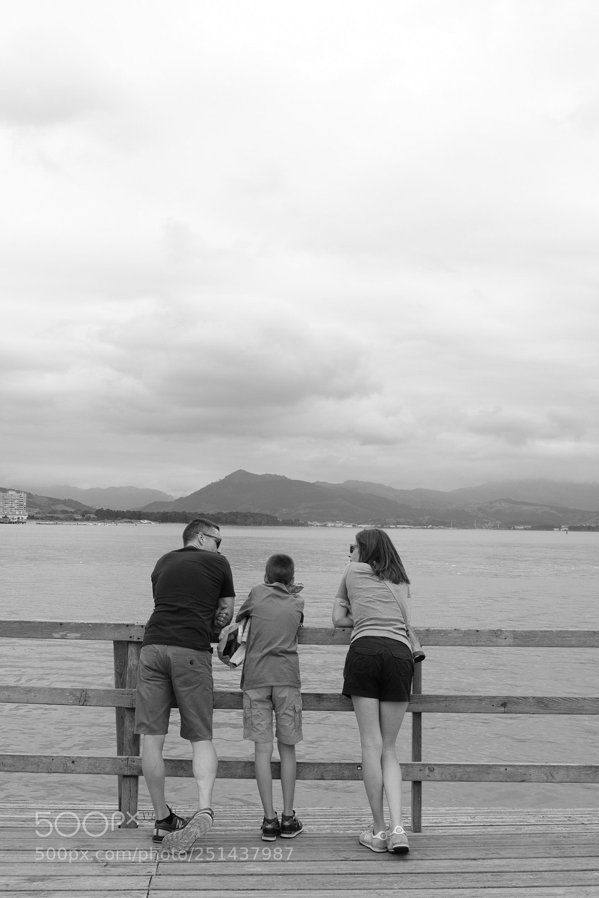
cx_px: 300
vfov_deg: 48.5
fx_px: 998
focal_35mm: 40
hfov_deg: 33.4
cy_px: 449
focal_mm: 26.9
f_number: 10
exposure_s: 1/160
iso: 320
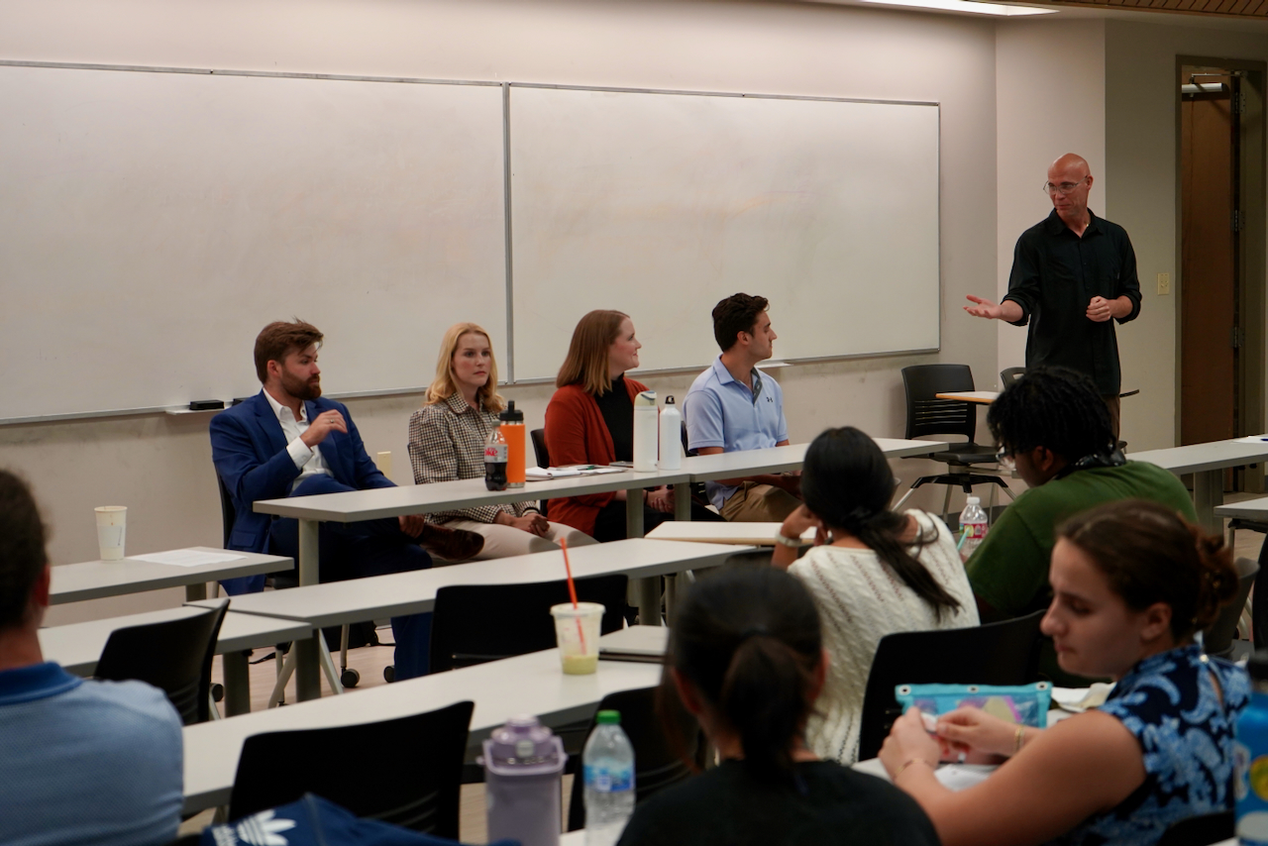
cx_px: 634
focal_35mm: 70
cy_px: 423
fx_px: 2466
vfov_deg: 19.5
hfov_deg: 28.8
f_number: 5.6
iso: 1250
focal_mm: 70
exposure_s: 1/160
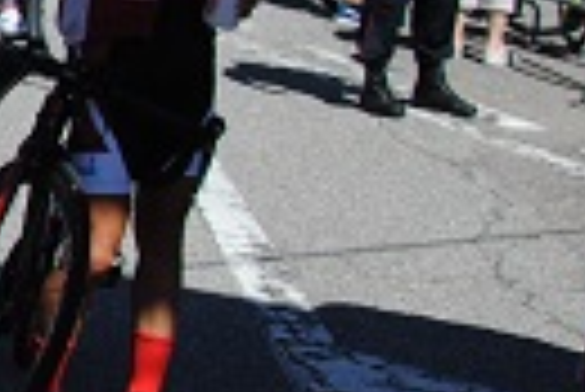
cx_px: -752
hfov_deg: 11.9
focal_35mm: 145
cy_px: 77
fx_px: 2359
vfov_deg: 9.5
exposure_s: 1/1000
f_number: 4
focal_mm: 18
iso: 100
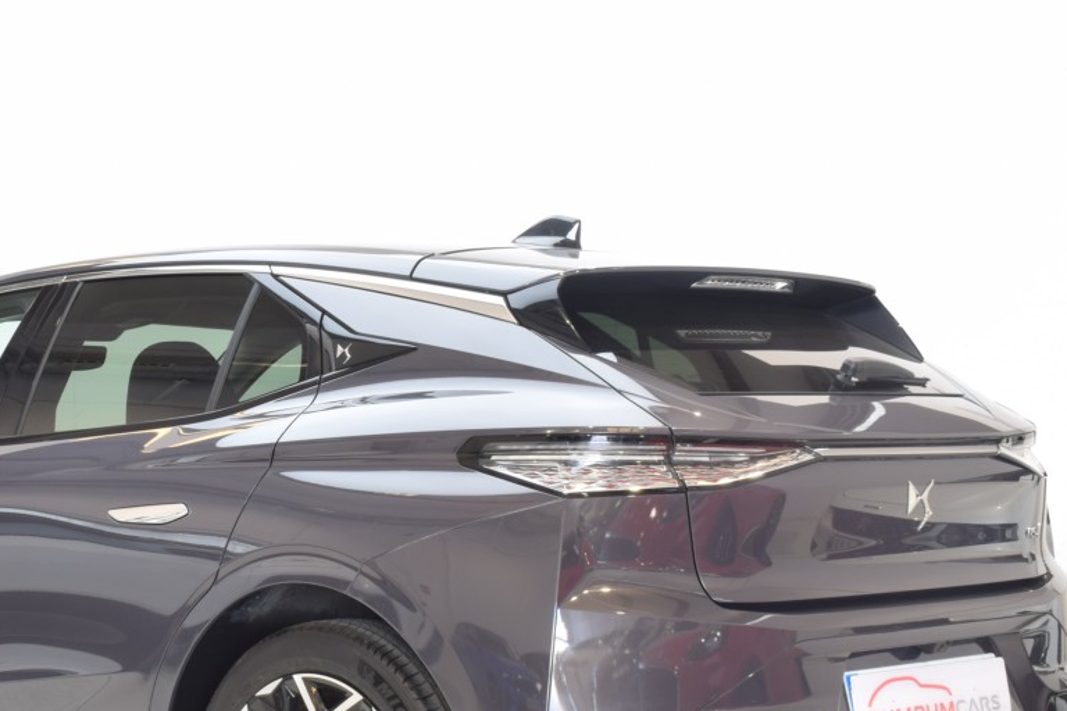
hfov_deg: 23.4
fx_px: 2518
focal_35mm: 85
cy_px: 517
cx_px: 139
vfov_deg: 16.0
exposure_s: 1/1.3
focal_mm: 29
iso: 100
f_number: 14
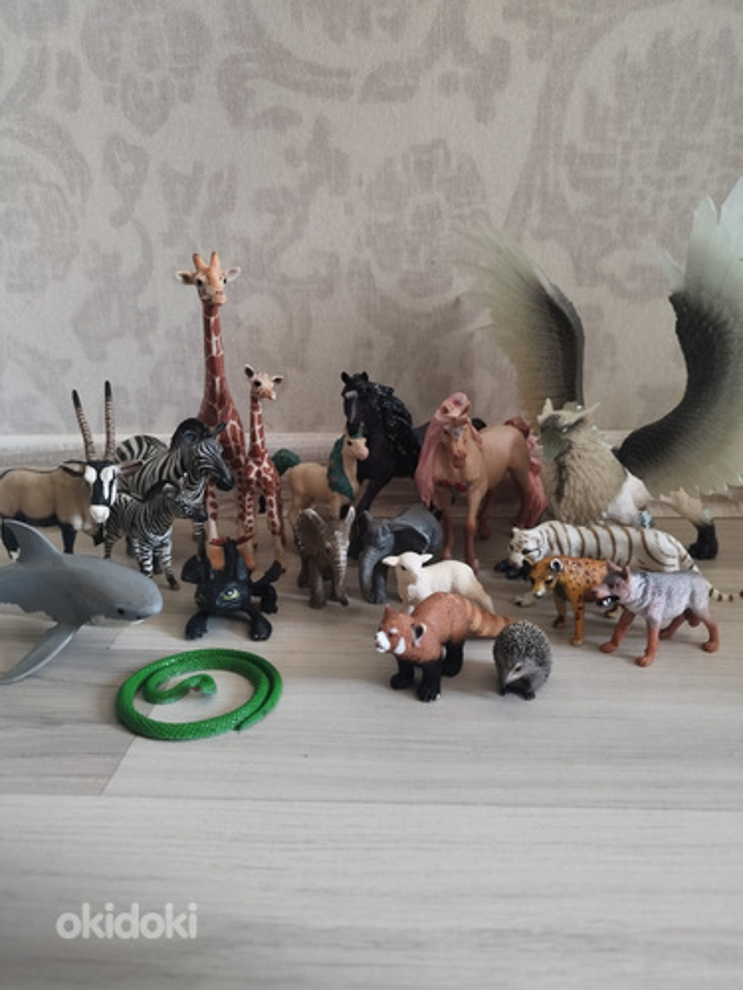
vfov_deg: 69.4
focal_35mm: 25
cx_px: 372
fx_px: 715
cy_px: 495
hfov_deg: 54.9
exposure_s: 1/25
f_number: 1.89
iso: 1060
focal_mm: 5.95
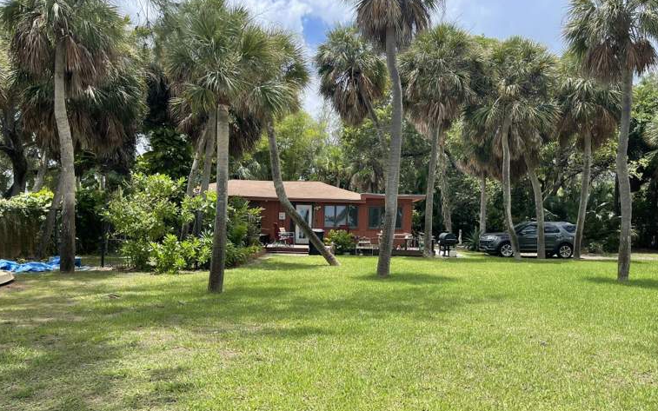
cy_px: 240
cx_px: 345
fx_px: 502
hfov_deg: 66.4
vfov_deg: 44.4
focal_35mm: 28
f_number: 1.6
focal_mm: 5.1
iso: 32
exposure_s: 1/1456
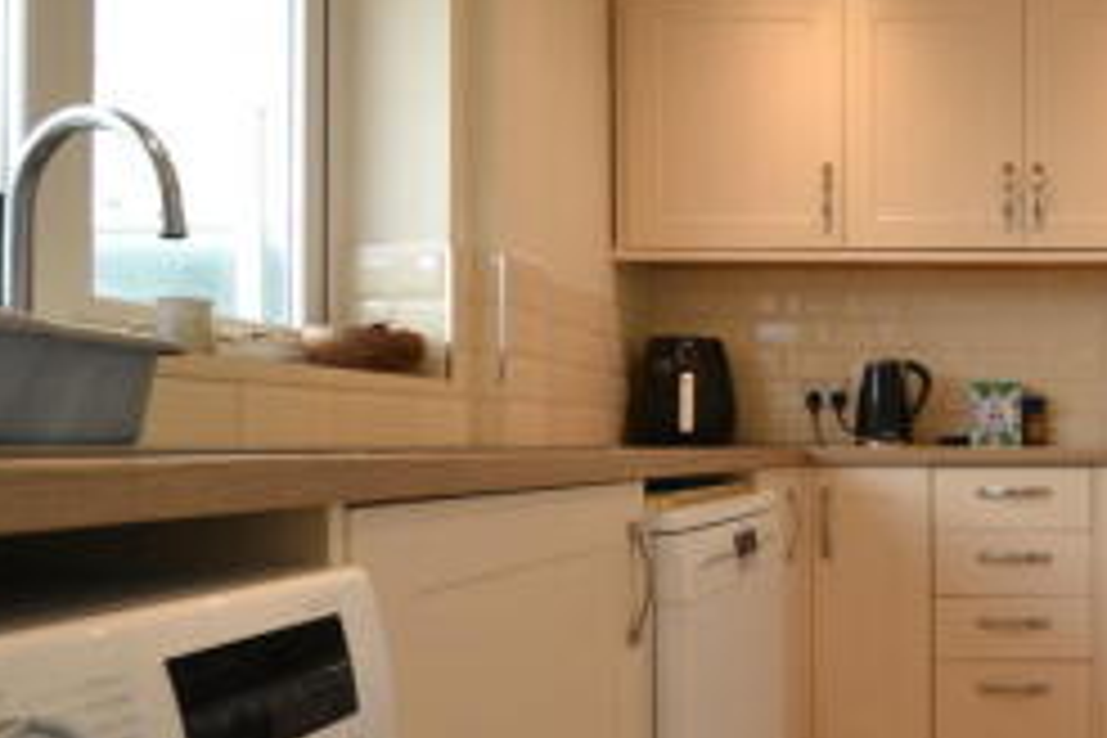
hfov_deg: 53.4
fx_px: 892
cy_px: 443
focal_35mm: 29
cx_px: 1048
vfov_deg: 44.7
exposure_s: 1/60
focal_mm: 10
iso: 400
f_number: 4
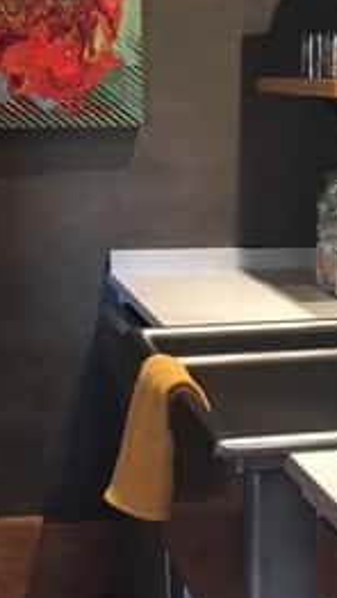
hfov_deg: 15.7
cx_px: 171
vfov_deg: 27.4
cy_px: 230
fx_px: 1223
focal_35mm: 77
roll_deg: -0.4
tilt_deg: -8.4
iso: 200
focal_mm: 4.15
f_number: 2.2
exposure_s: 1/30
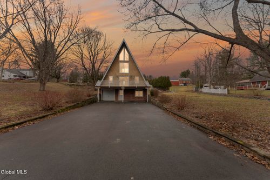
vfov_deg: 81.2
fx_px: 105
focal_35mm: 14
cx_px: 135
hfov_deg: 104.3
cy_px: 90
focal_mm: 14
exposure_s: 1/40
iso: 100
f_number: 8
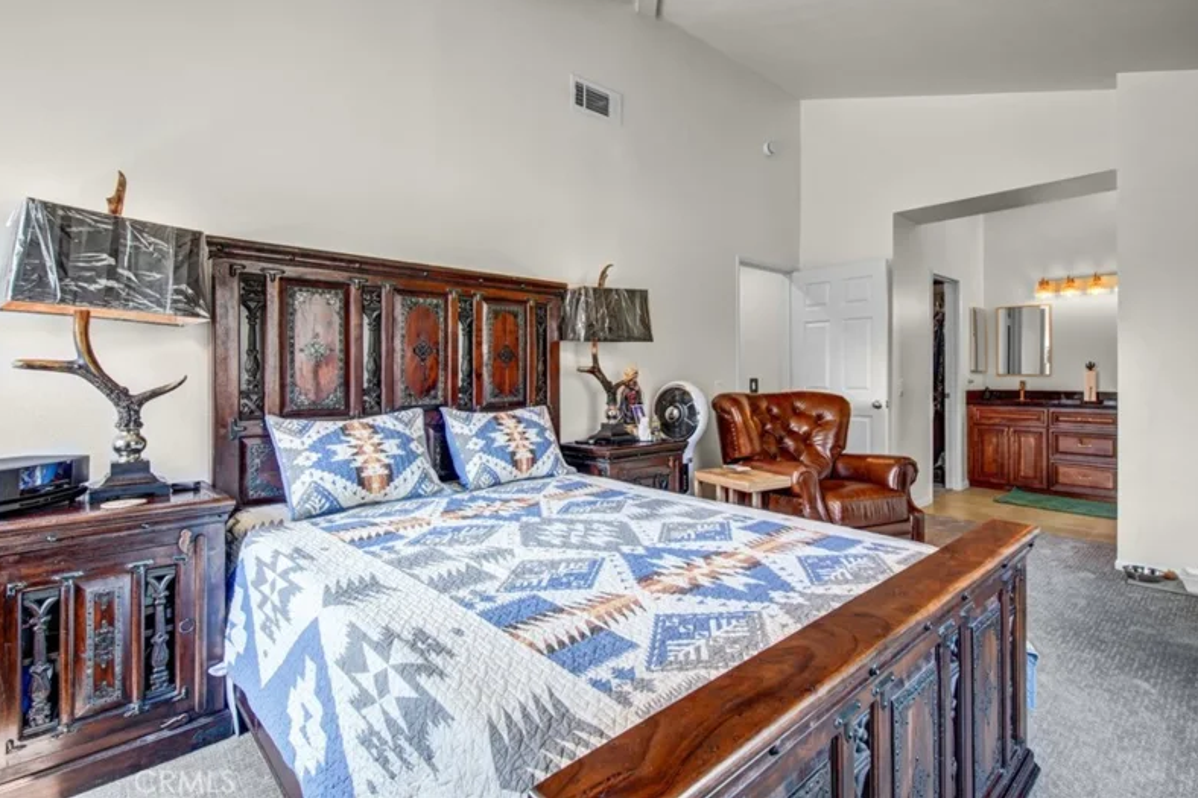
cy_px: 374
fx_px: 532
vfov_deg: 73.6
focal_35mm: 16
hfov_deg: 96.7
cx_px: 605
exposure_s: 1/15
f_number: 8
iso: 400
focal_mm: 10
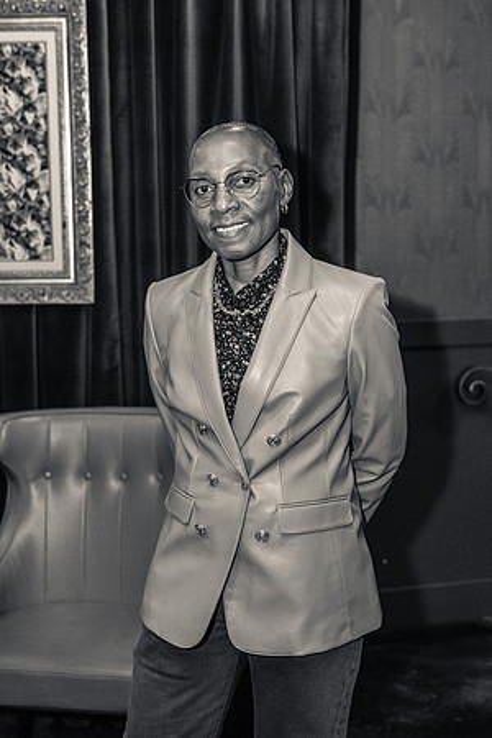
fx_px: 1189
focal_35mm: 58
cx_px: 246
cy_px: 369
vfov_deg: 34.5
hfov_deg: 23.4
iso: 4000
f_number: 2.8
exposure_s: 1/125
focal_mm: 38.7
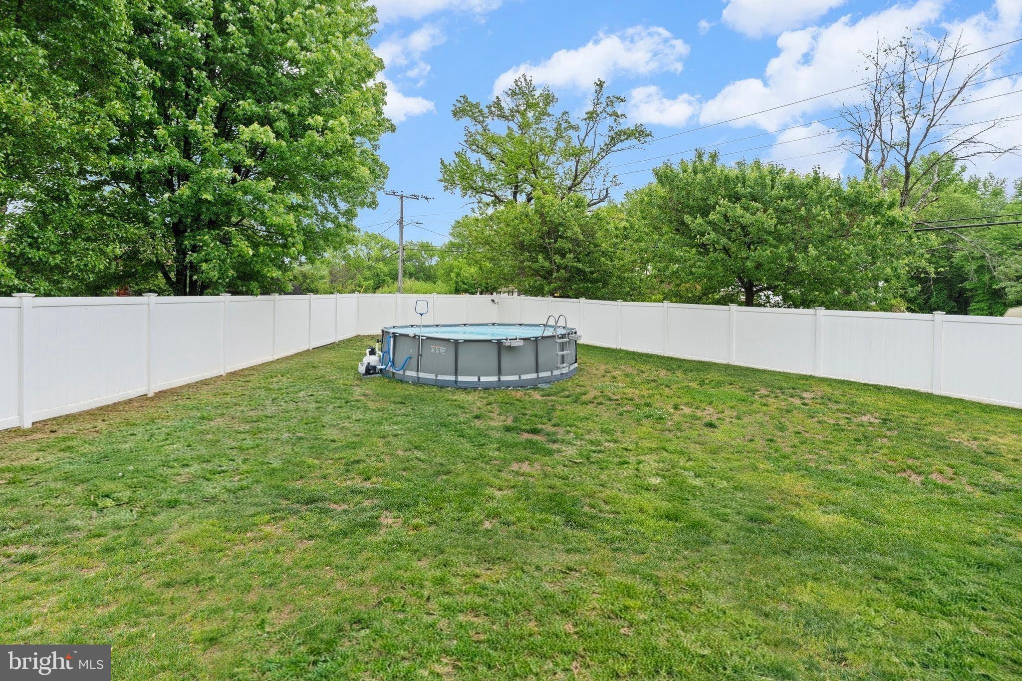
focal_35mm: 17
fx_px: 482
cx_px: 511
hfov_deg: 93.3
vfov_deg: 70.4
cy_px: 340
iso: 125
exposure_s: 1/20
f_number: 9
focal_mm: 17
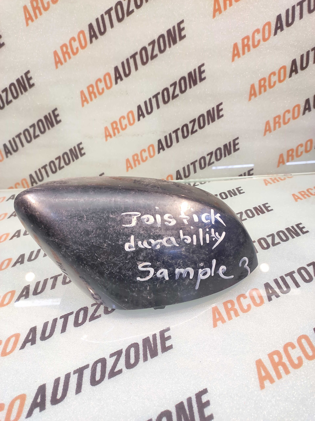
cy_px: 210
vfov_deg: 91.1
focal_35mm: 17
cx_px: 158
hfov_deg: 74.7
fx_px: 207
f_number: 1.79
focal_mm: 4.74
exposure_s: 1/33
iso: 299
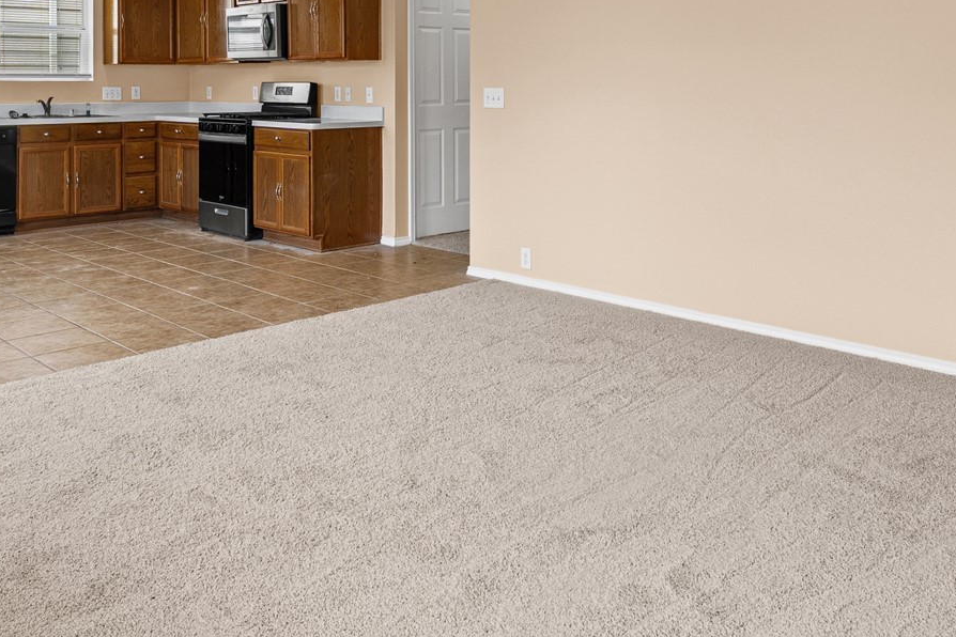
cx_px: 499
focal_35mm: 34
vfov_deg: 36.7
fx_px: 903
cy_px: 78
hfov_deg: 55.8
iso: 800
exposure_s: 1/6
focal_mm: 14
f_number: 8
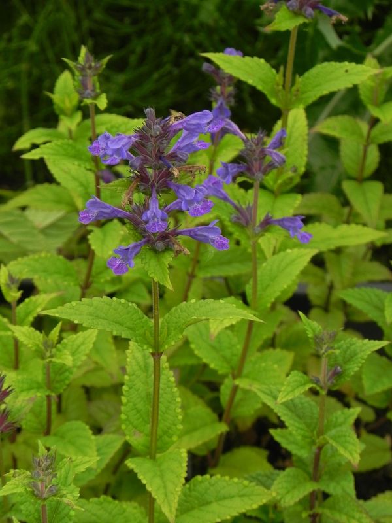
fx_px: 3201
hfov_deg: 7.0
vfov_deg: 9.3
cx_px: 196
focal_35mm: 212
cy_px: 262
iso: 160
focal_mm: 37.7
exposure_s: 1/40
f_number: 5
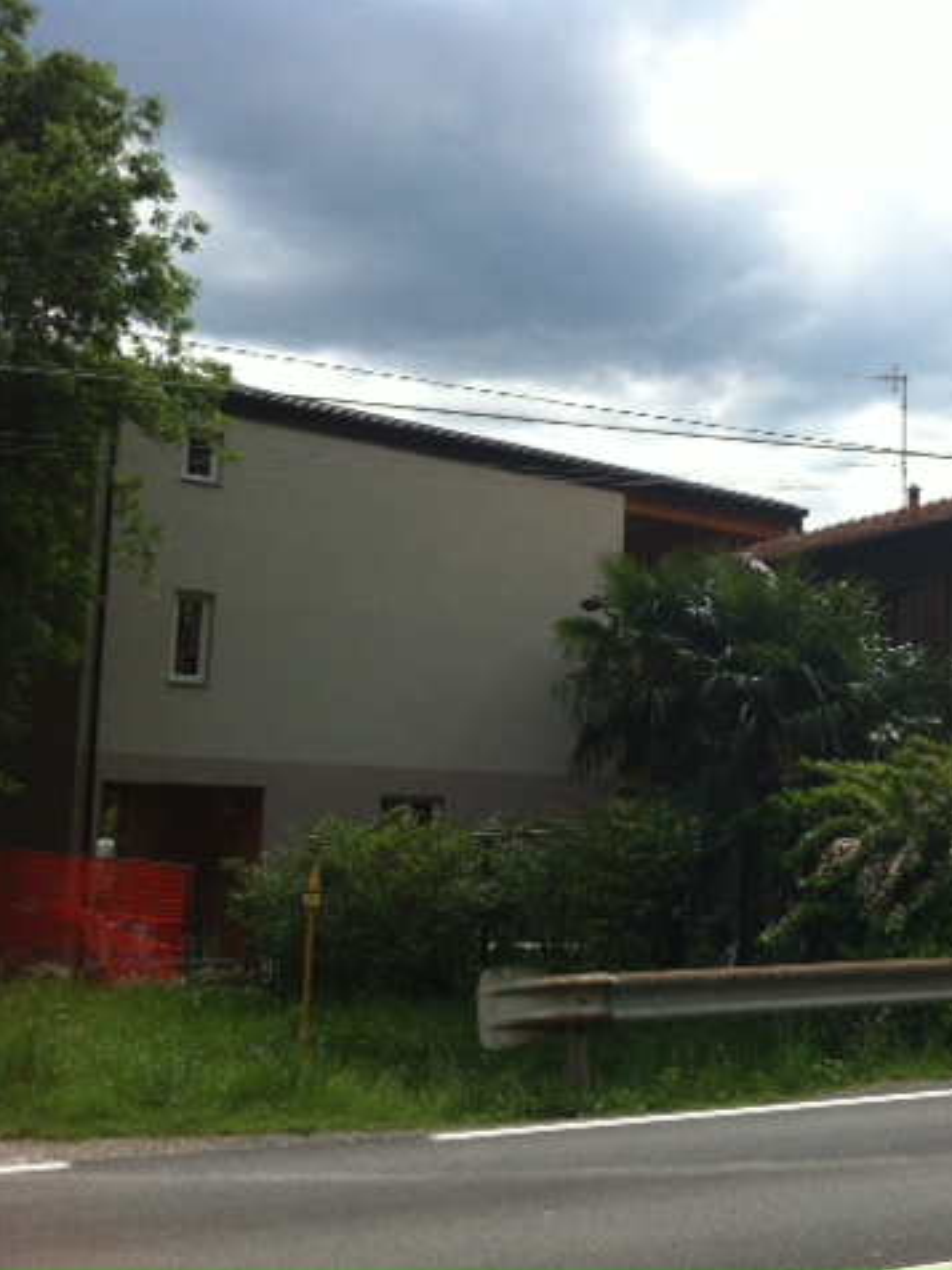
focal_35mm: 47
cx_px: 843
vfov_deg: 40.4
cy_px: 635
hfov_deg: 29.7
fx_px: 1723
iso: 80
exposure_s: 1/1160
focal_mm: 3.85
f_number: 2.8
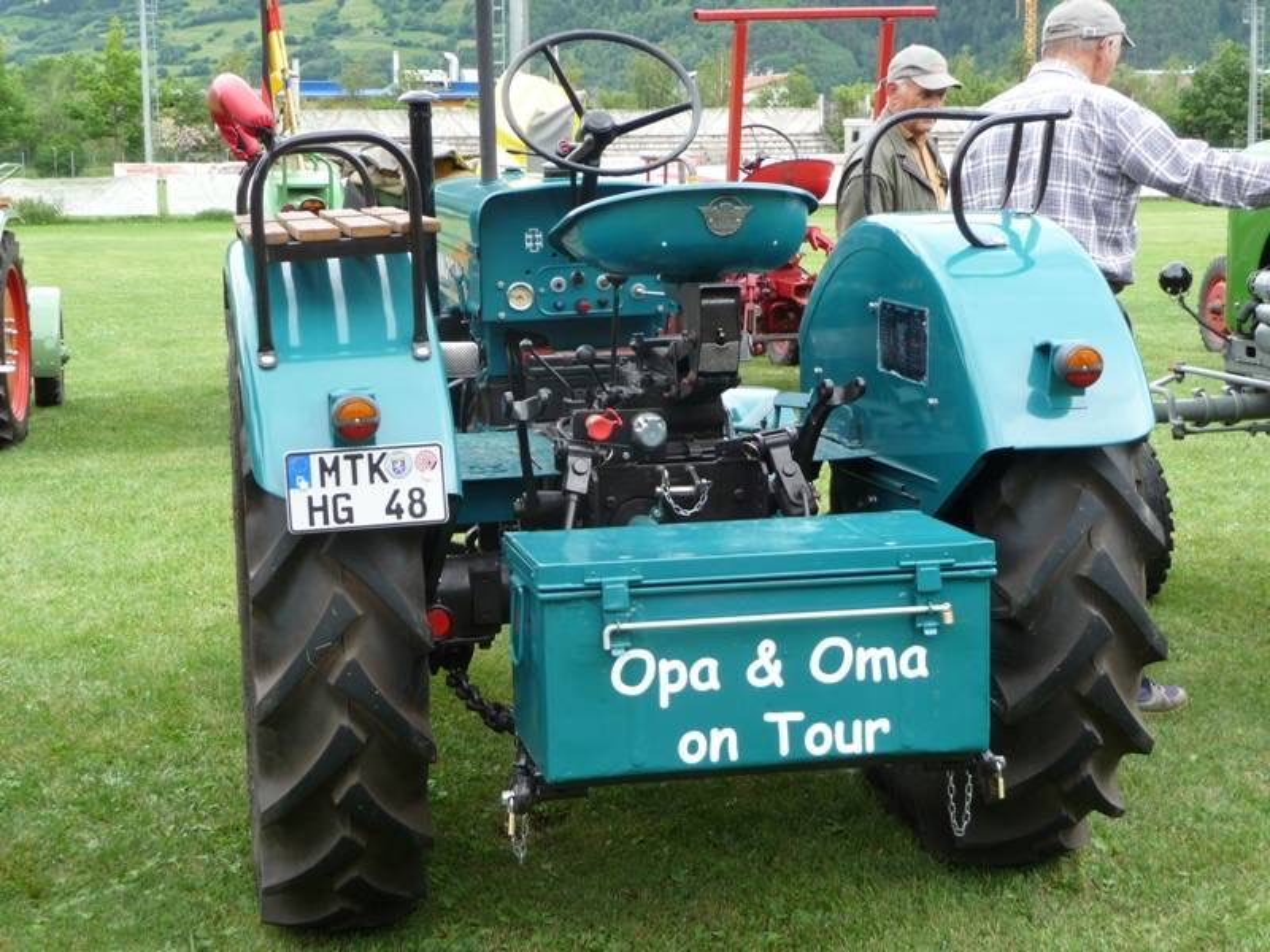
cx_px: 635
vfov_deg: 26.6
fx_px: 2018
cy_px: 476
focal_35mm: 55
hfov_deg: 34.9
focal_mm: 9.3
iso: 100
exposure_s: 1/80
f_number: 4.3
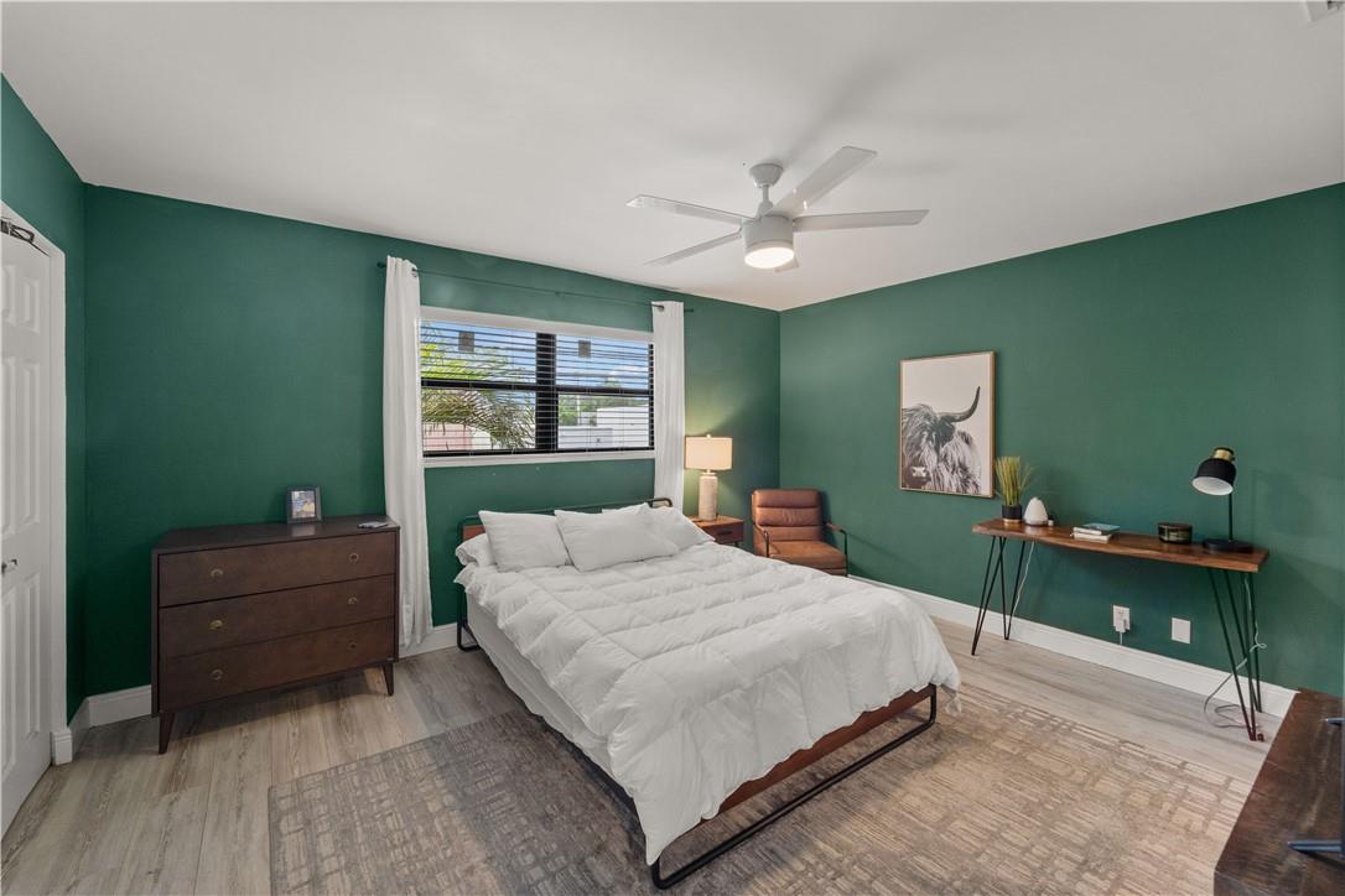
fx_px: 523
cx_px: 672
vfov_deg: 81.2
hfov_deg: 104.3
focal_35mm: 14
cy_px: 448
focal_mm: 14
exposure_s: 1.3
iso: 250
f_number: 11
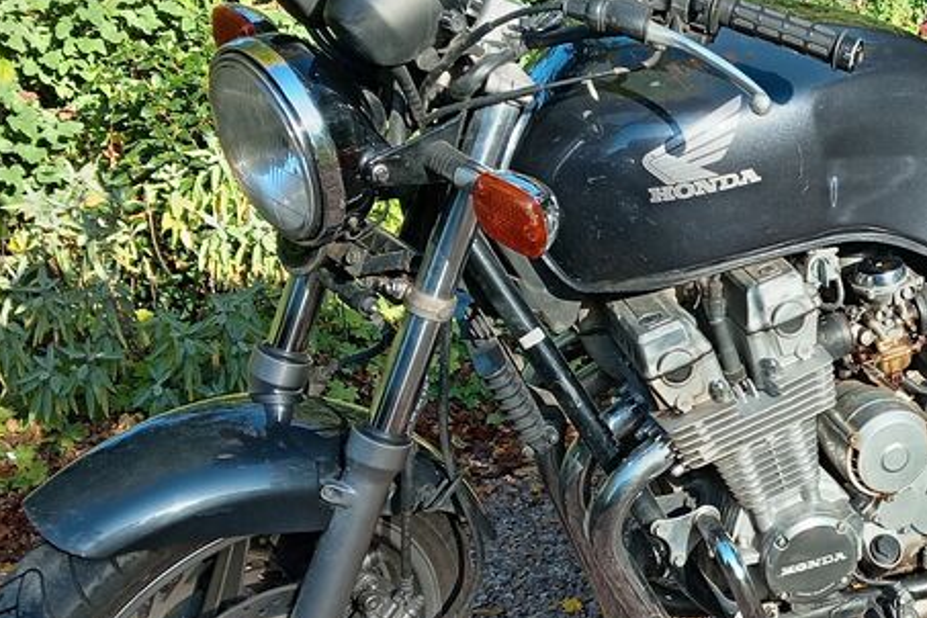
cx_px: 851
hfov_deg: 30.8
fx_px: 1596
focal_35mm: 62
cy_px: 400
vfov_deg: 21.8
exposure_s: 1/100
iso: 113
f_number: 1.8
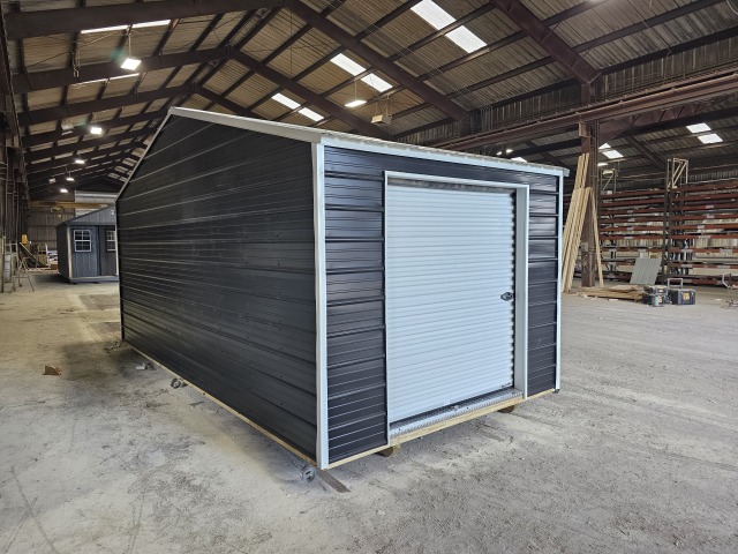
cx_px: 369
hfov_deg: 73.9
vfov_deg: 58.9
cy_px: 277
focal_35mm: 23
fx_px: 490
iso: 250
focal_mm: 6.3
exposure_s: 1/207
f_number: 1.7
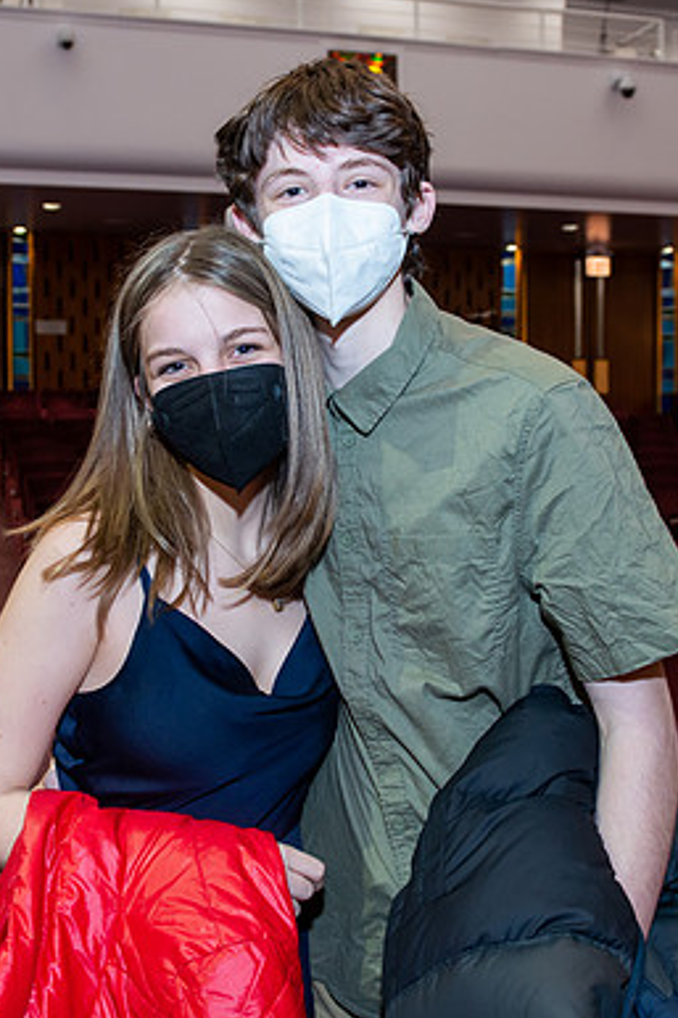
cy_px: 460
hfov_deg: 31.1
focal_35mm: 43
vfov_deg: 45.4
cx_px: 287
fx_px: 1216
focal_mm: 24
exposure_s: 1/60
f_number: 4
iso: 1600
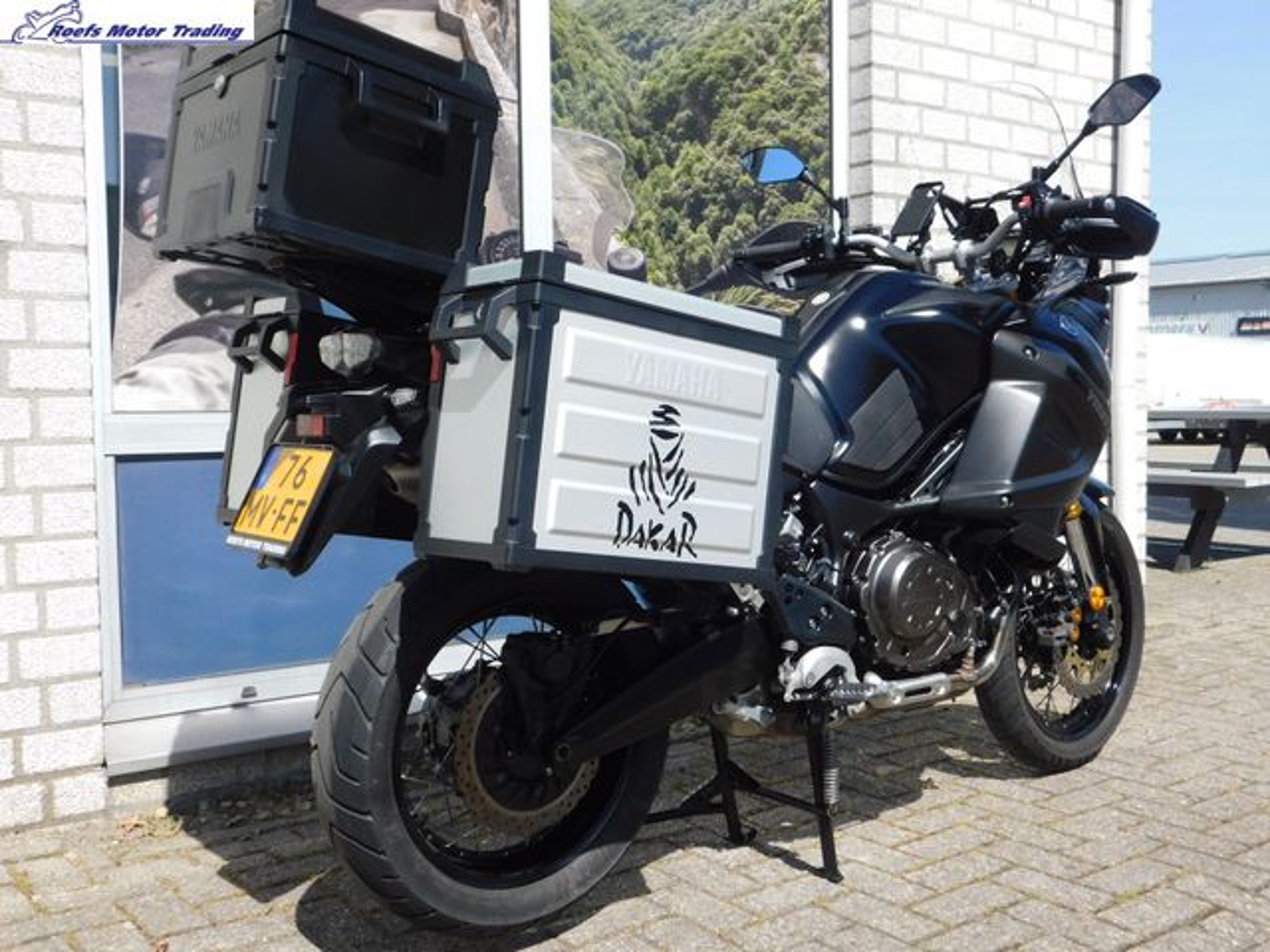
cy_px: 476
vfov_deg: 39.7
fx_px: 1321
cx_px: 635
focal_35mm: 36
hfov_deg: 51.4
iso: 125
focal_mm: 6.3
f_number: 3.5
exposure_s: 1/800
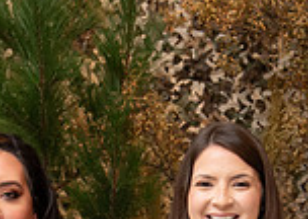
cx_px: 108
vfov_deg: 7.4
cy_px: 354
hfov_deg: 10.6
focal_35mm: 190
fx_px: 1659
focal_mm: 42
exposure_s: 1/60
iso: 1600
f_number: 7.1
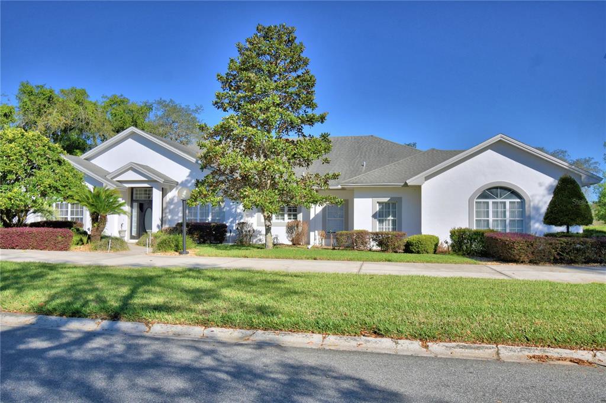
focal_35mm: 28
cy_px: 202
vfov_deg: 46.3
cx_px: 303
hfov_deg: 65.5
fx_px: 471
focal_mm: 19
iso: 100
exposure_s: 1/1250
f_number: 5.6
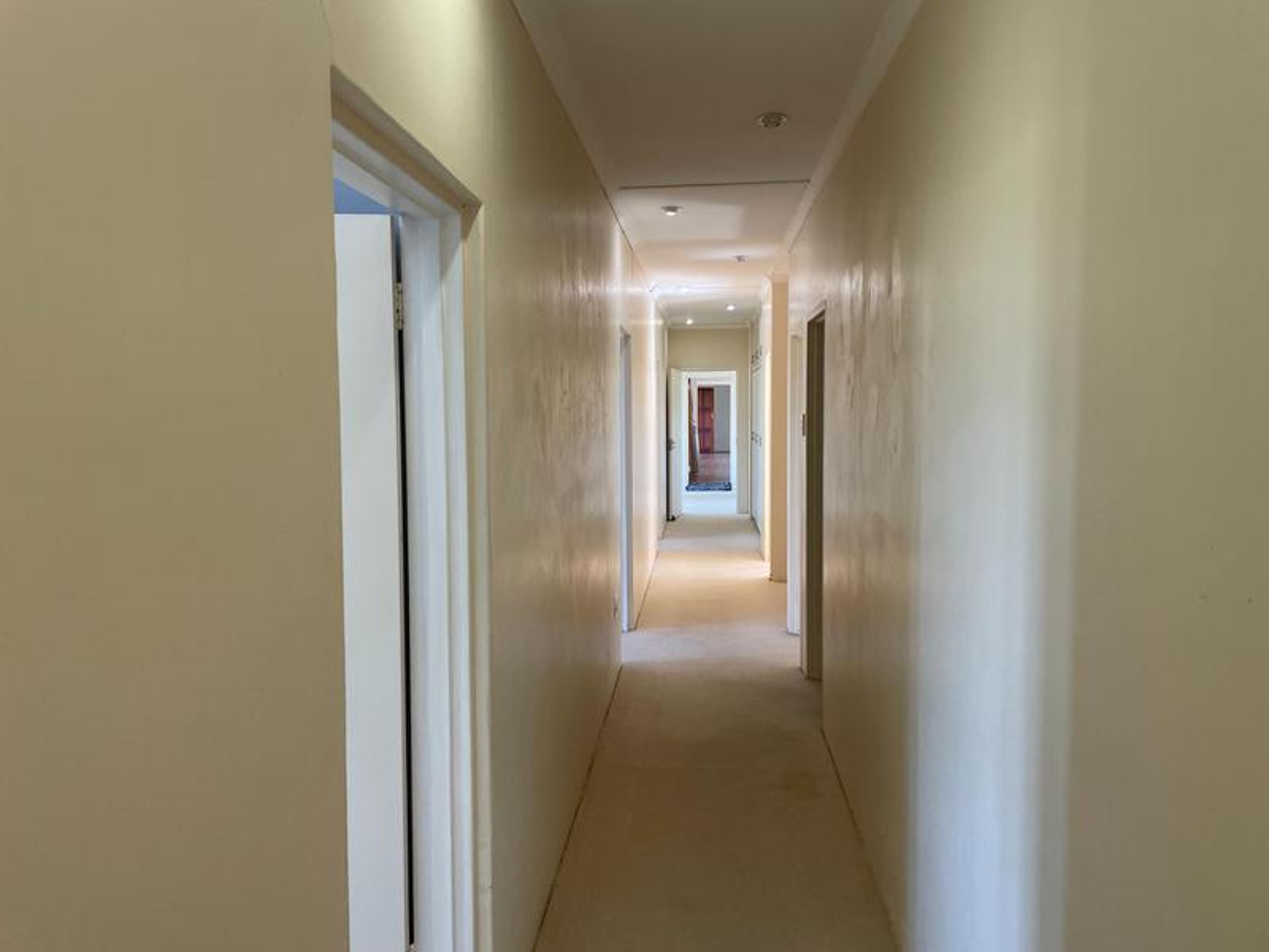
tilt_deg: -5.0
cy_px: 476
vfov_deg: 53.1
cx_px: 634
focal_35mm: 26
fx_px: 953
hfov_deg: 67.3
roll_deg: +1.3
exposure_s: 1/121
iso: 125
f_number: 1.6
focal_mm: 4.2
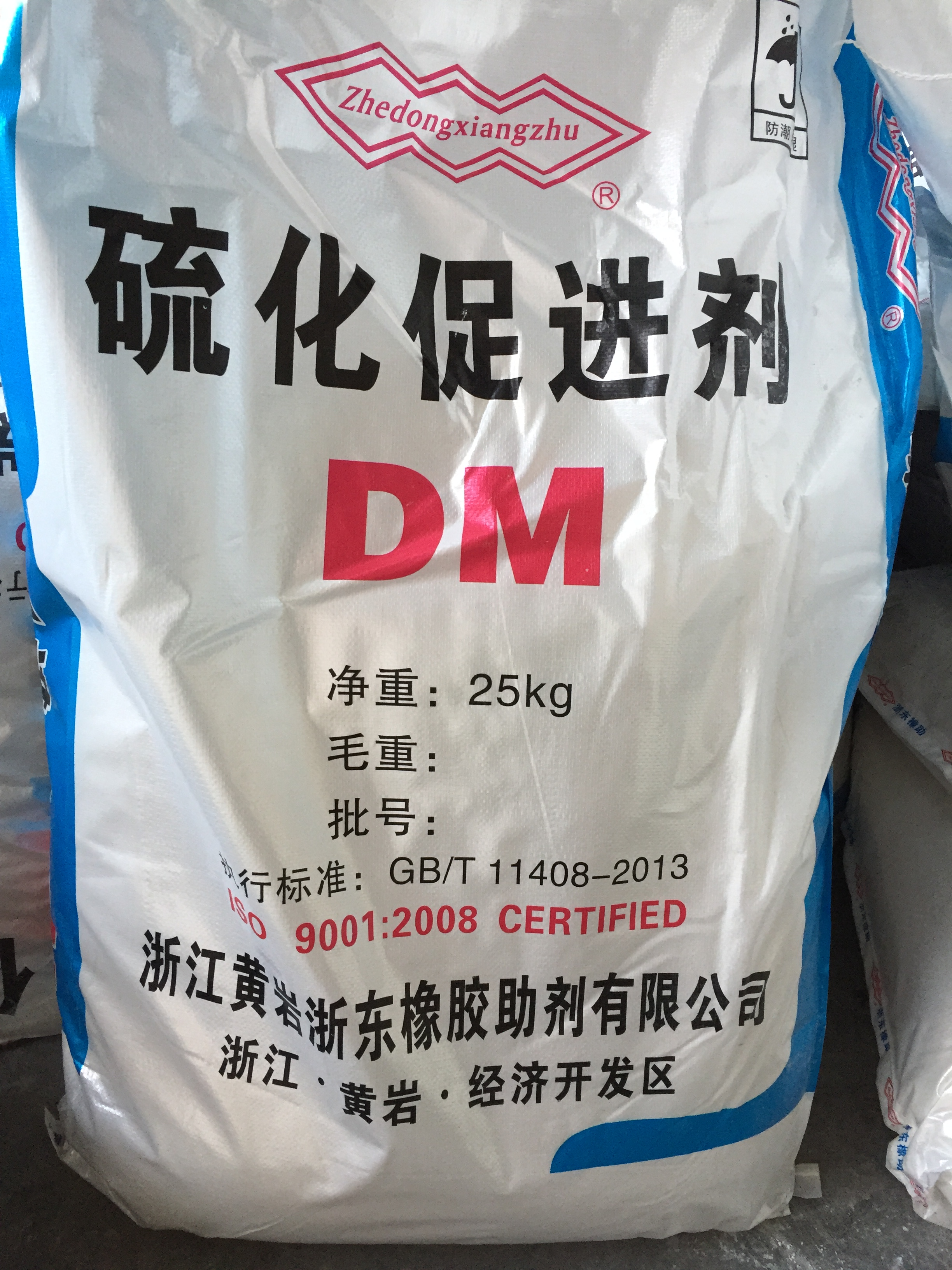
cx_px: 476
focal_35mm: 29
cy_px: 635
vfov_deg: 61.7
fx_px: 1063
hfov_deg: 48.2
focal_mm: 4.15
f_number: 2.2
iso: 80
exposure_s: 1/33
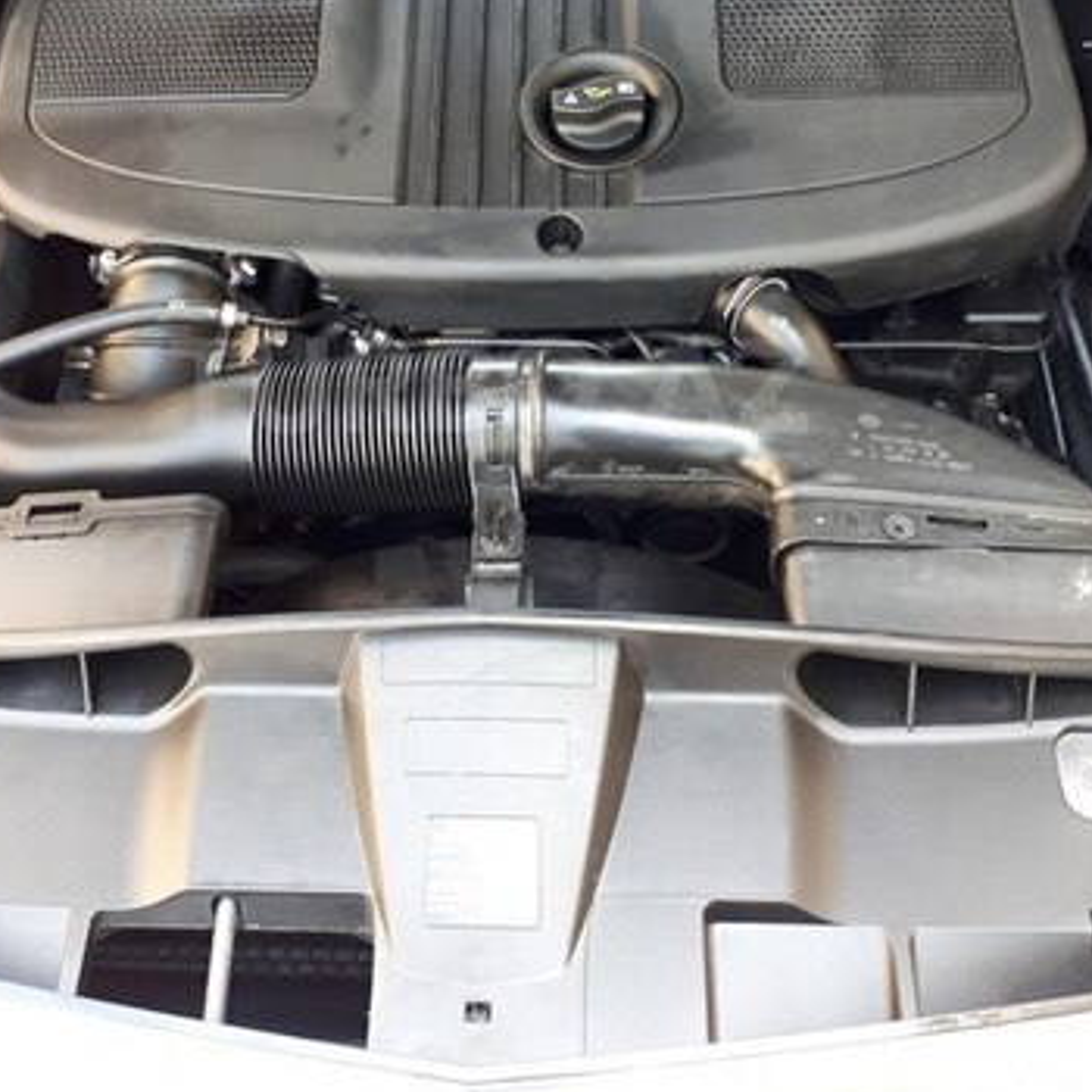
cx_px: 490
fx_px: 1606
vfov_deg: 37.2
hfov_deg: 37.5
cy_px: 385
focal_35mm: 45
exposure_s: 1/33
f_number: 1.9
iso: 64
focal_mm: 3.6
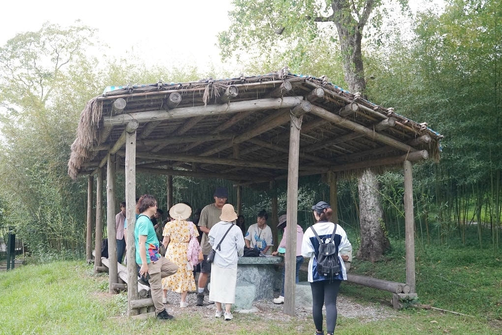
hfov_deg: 57.2
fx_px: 460
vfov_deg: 40.0
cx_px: 240
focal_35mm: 33
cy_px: 177
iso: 1600
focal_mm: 28
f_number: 3.2
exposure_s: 1/160
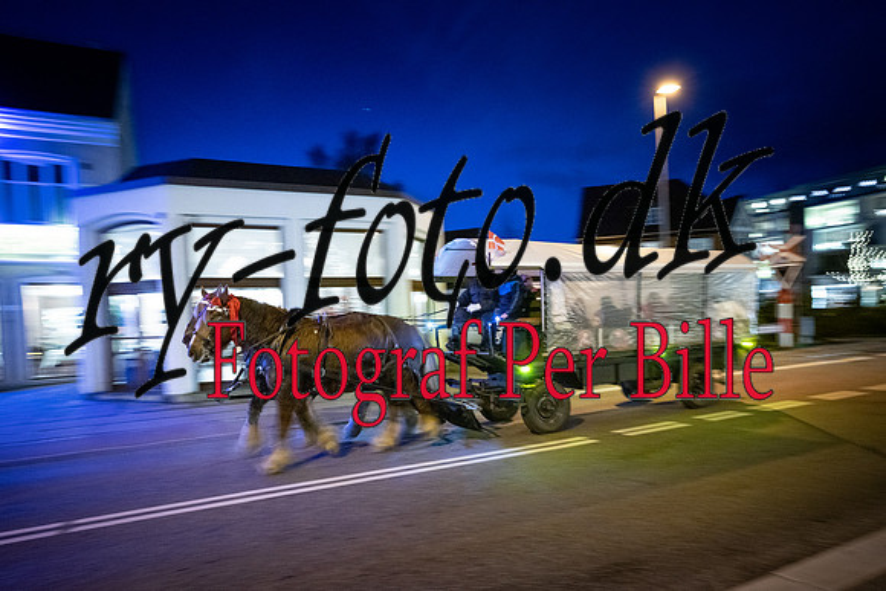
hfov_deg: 79.7
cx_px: 457
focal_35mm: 22
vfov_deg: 58.1
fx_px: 531
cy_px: 330
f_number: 2.8
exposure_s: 1/20
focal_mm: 19
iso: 6400
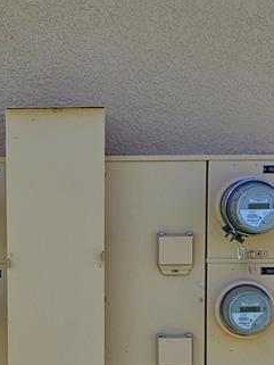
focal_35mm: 86
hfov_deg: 16.9
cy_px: 262
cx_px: 23
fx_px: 907
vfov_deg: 22.6
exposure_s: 1/912
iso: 25
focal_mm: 5.4
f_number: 1.8
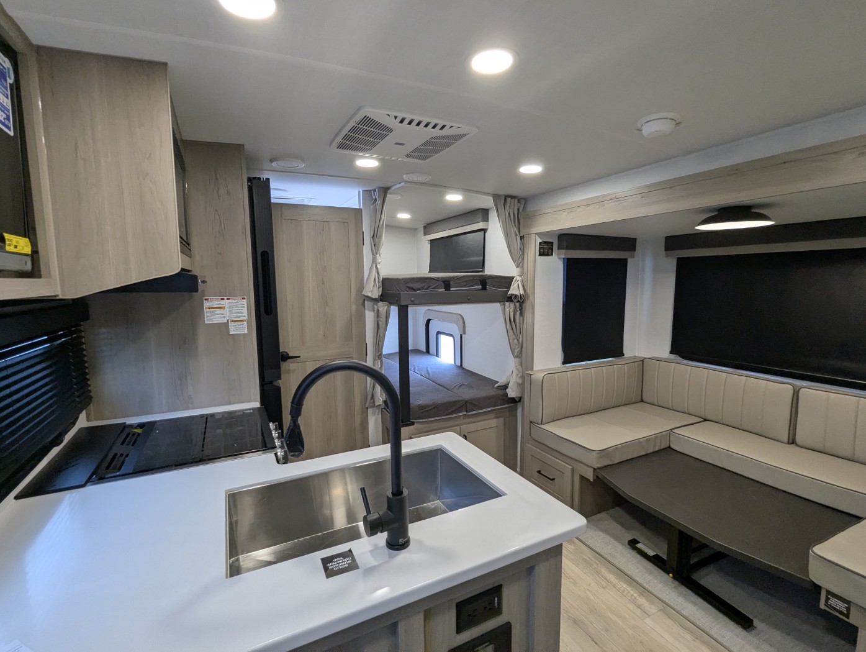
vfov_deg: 78.2
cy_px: 326
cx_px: 433
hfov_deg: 94.4
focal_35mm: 16
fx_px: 401
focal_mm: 2.35
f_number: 2.2
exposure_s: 1/115
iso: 212
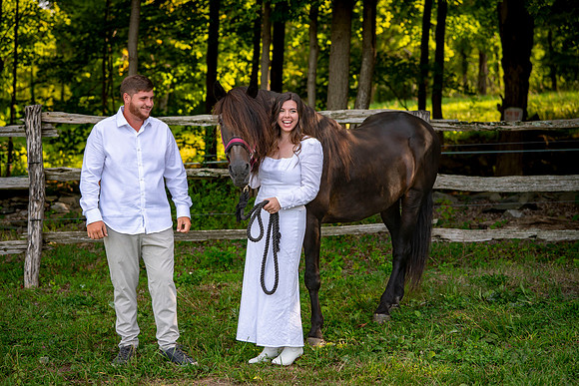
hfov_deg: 26.5
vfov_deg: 17.9
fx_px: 1230
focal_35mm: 76
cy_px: 187
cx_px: 290
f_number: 3.5
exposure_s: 1/800
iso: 200
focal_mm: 70
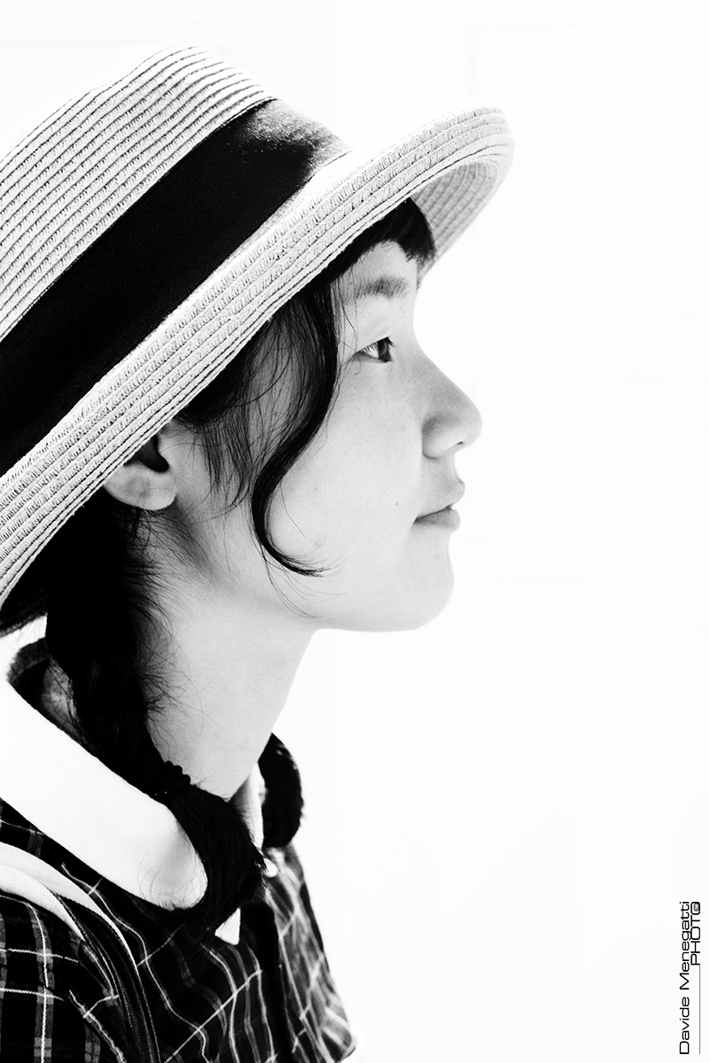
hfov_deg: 27.0
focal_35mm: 50
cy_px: 532
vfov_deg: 39.6
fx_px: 1478
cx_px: 355
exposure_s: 1/15
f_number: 8
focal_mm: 50
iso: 1600
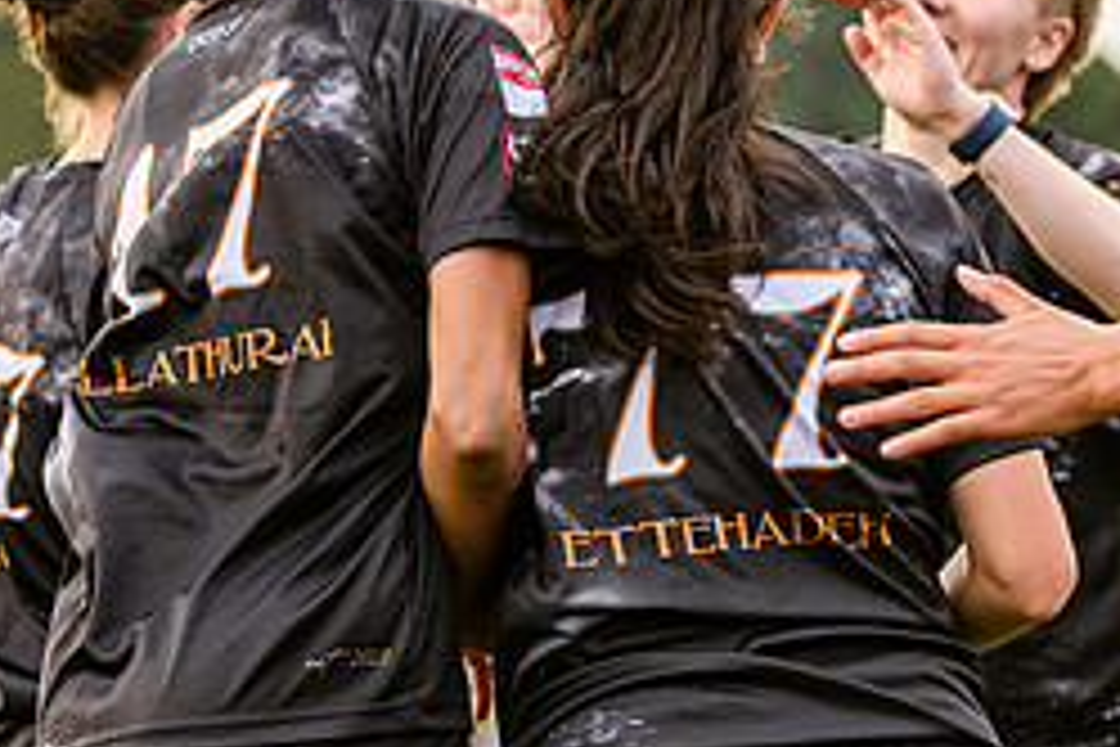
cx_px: 846
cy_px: 79
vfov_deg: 5.6
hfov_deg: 8.4
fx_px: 7622
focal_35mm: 245
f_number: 3.2
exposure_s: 1/1250
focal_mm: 70
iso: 250
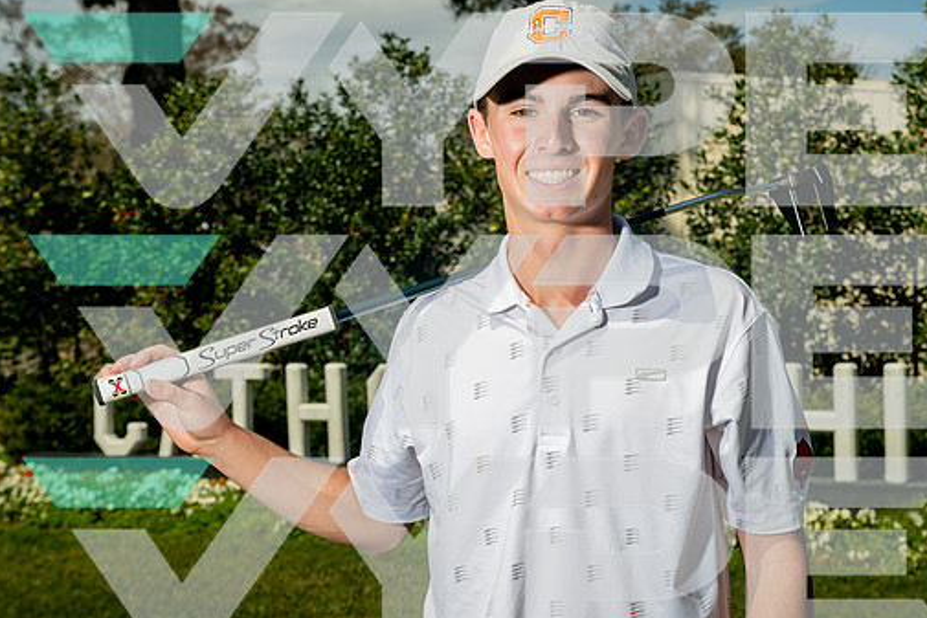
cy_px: 333
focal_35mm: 62
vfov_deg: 21.9
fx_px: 1597
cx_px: 496
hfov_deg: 32.4
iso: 100
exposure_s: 1/250
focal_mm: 54
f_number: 8
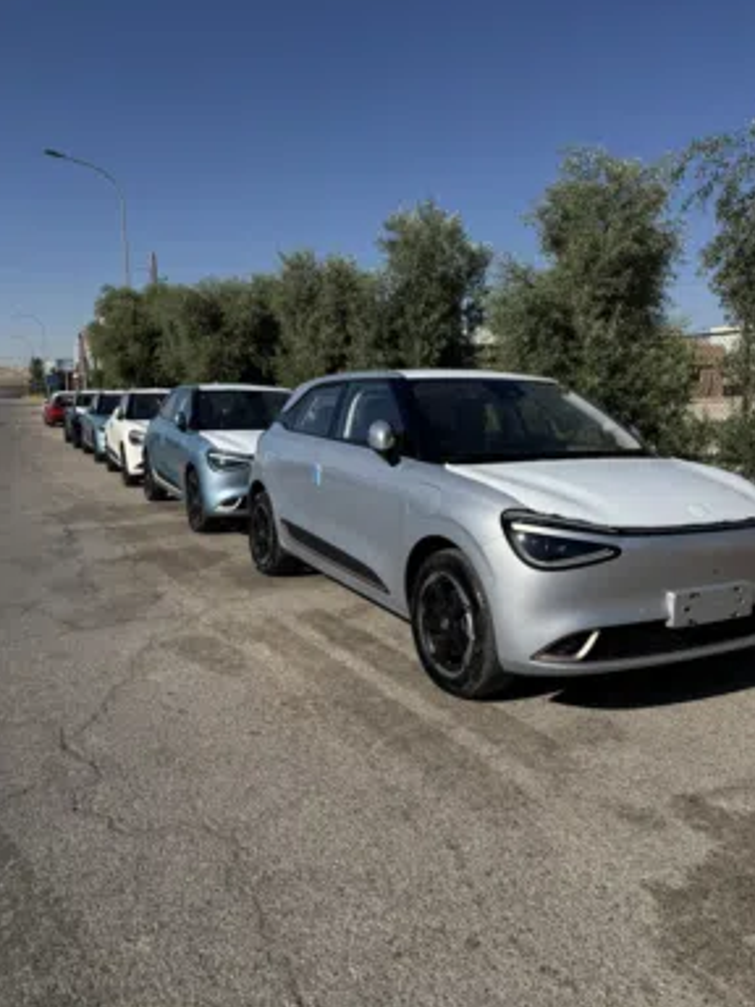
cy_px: 493
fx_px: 727
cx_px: 383
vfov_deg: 69.4
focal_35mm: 25
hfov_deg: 54.9
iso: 80
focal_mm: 6.76
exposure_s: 1/7937
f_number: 1.78
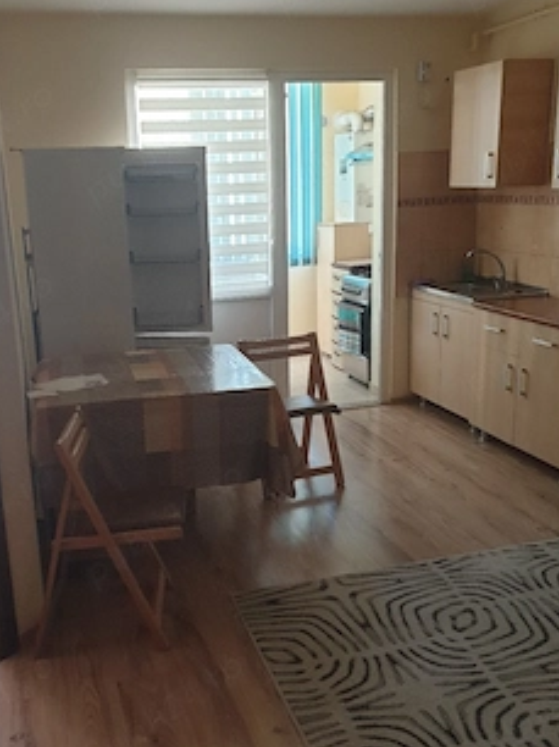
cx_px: 212
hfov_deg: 41.5
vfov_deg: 54.0
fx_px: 733
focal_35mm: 34
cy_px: 364
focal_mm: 4.3
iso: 160
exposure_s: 1/50
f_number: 1.5
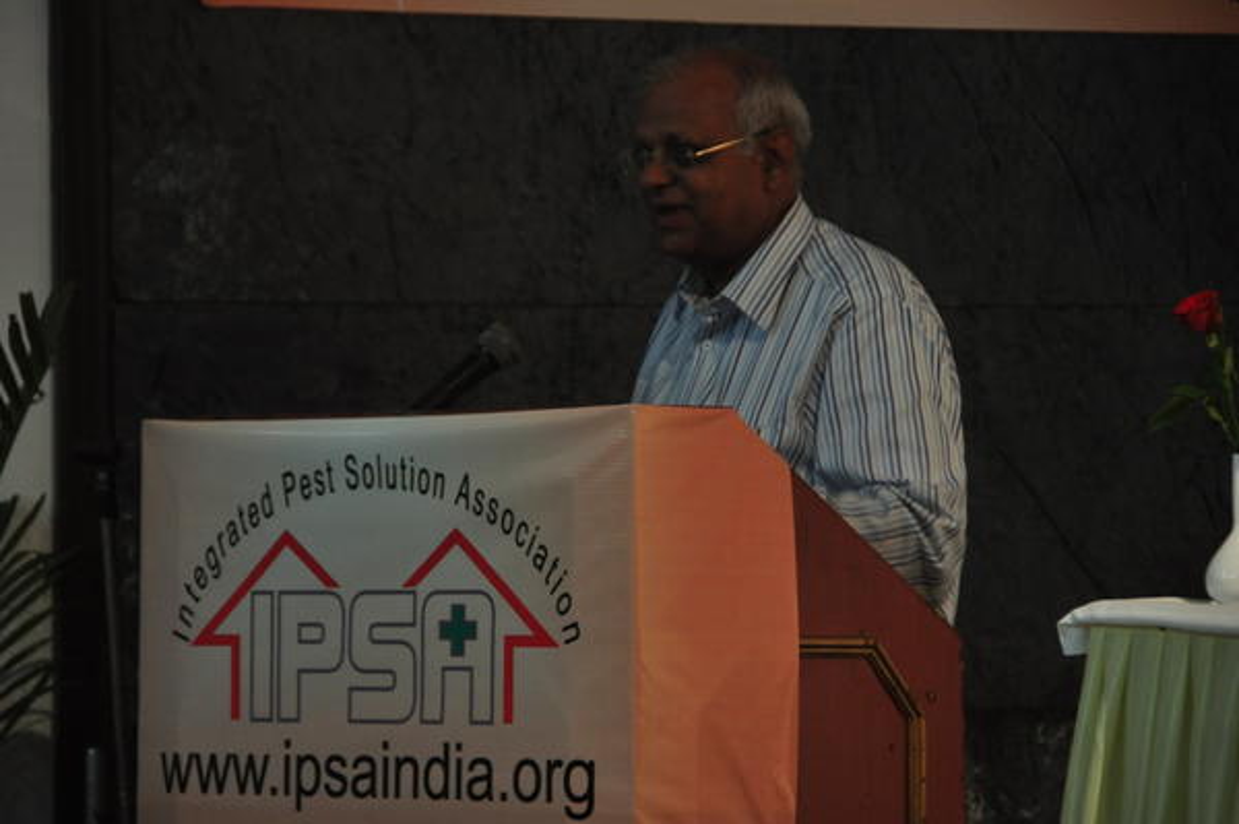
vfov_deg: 7.6
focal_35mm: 180
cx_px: 620
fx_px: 6190
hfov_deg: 11.4
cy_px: 412
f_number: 5.3
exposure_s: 1/40
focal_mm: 120
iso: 800
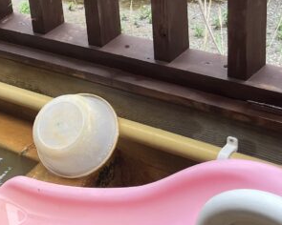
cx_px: -116
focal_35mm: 88
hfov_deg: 19.5
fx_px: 734
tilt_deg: -29.7
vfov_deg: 17.4
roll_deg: +14.5
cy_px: 90
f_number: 1.6
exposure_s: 1/621
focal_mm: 5.1
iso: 50
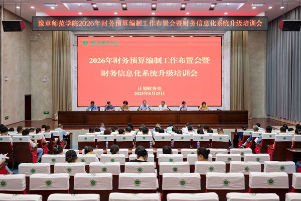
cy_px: 100
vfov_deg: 36.9
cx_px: 150
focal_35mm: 36
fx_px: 301
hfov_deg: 53.1
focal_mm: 36
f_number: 4.5
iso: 800
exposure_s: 1/160
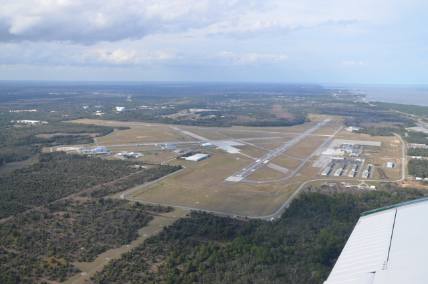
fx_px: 427
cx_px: 214
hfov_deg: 53.2
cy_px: 142
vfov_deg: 36.7
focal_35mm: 36
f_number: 7.1
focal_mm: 24
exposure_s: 1/200
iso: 100
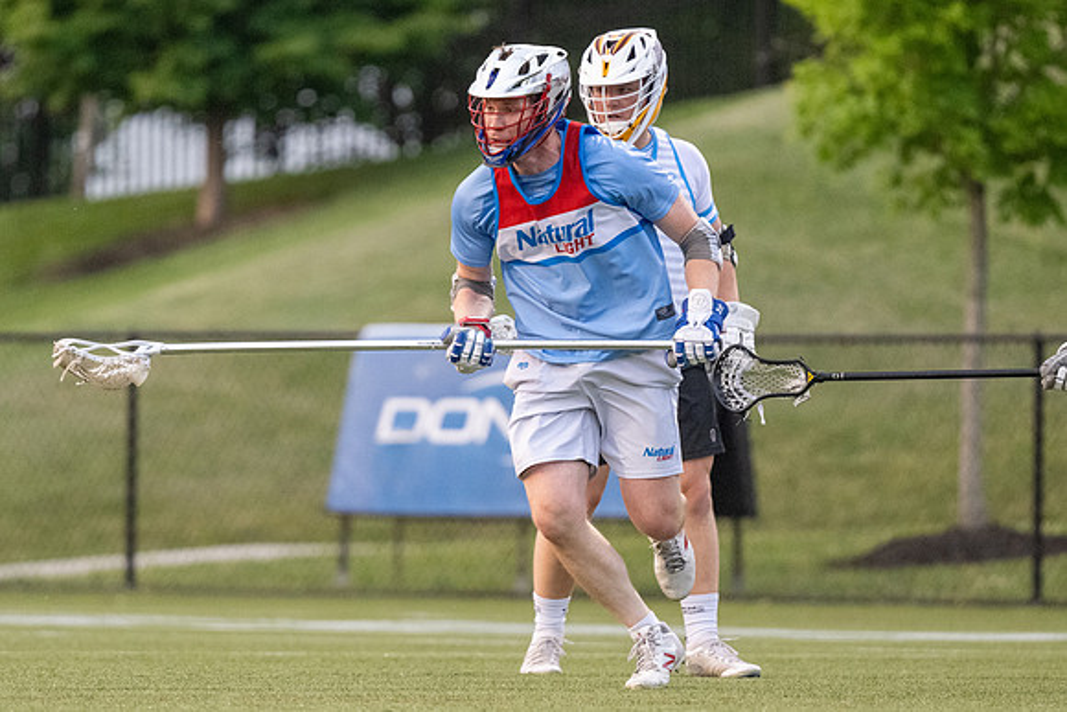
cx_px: 507
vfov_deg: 2.0
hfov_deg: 2.9
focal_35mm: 702
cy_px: 379
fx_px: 20822
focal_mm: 500
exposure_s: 1/1000
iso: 6400
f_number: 5.6
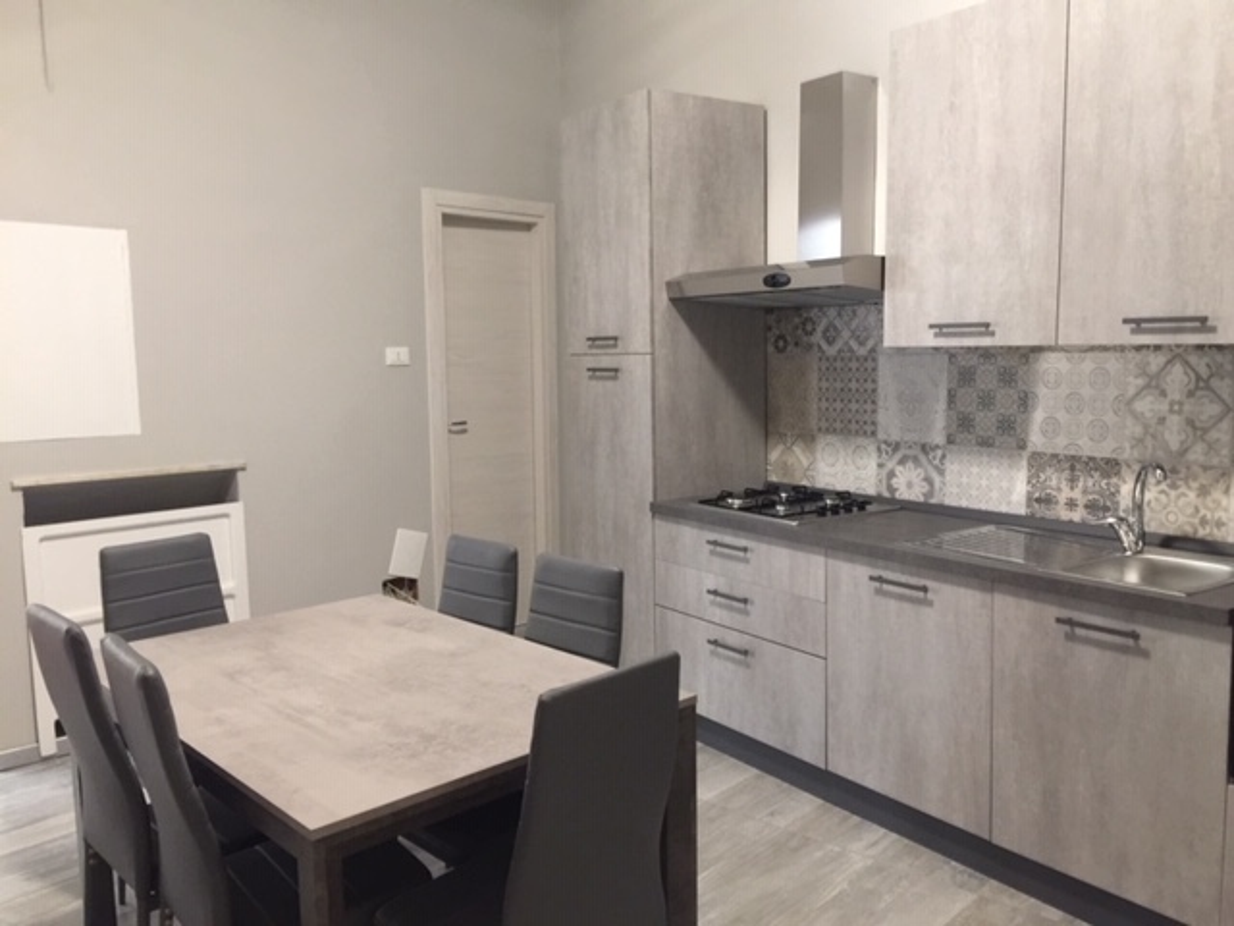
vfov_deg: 48.2
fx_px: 1034
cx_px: 617
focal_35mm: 29
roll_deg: -0.1
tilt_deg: -7.1
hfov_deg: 61.7
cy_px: 463
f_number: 2.2
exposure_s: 1/8
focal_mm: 4.15
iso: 125
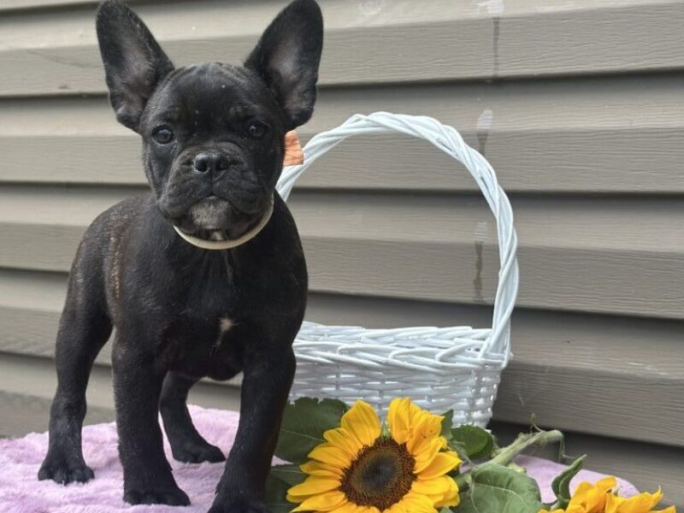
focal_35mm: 48
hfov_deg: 39.7
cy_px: 256
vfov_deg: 30.3
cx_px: 342
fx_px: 948
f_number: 1.78
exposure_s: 1/351
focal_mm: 6.86
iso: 80
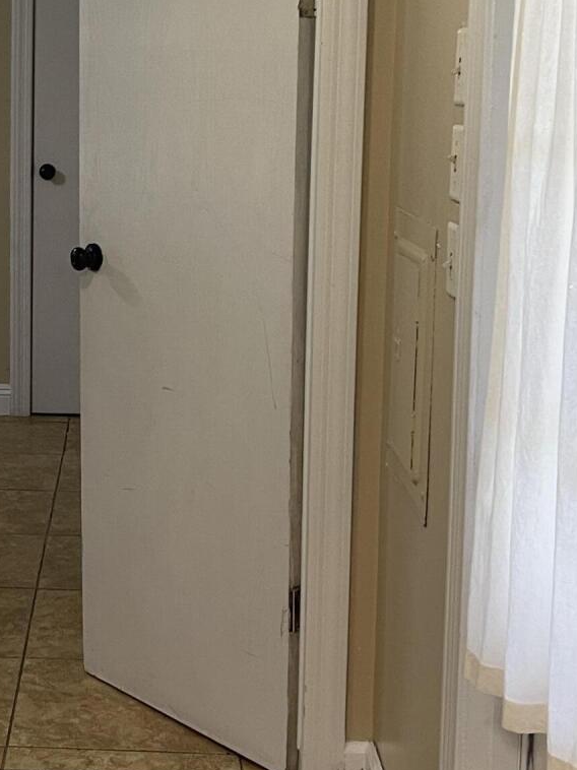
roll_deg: +0.9
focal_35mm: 66
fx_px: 1468
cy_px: 280
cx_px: 67
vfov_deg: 29.3
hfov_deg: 21.8
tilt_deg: -9.7
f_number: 1.6
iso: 125
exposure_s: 1/60
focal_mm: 5.1
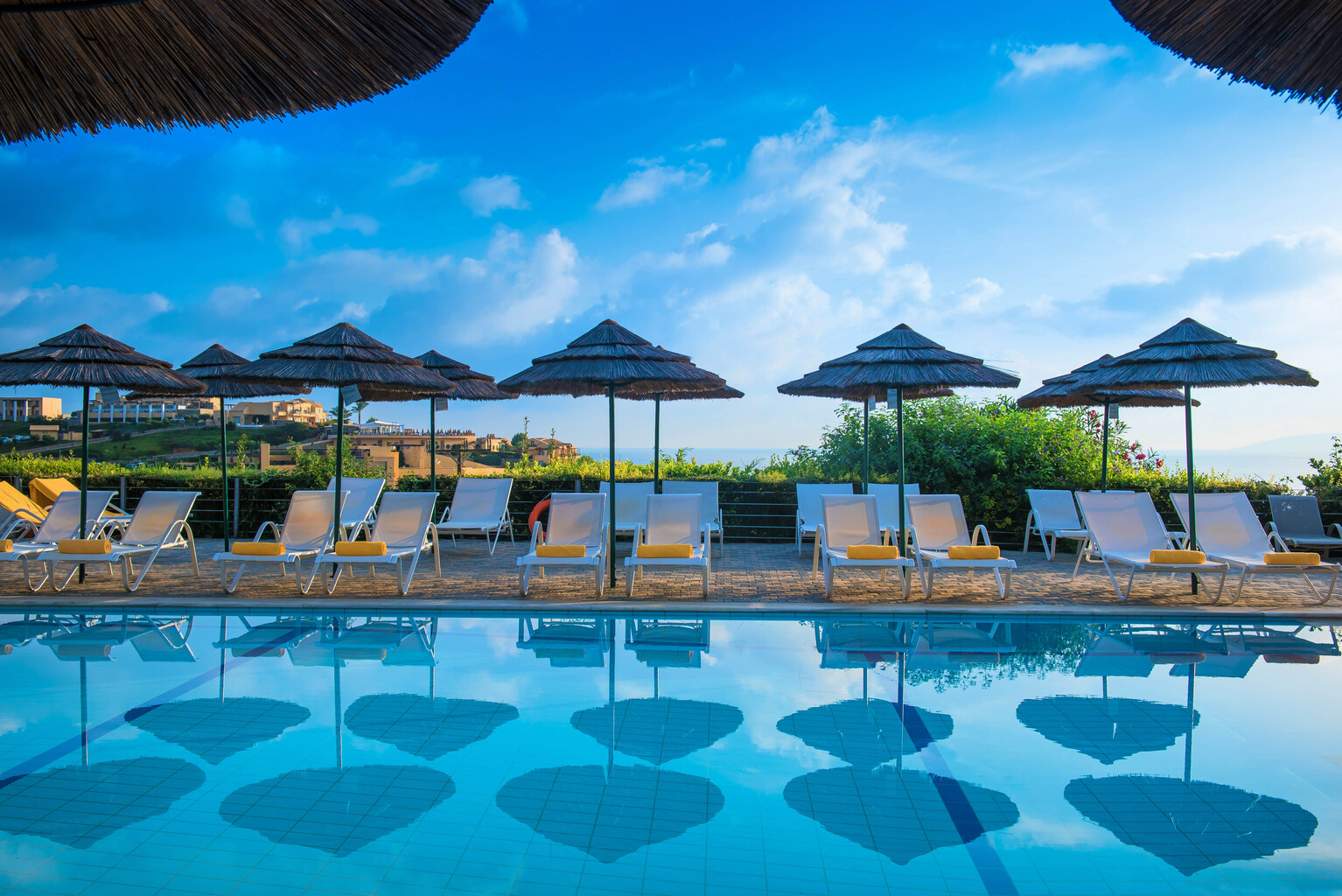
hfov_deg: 58.7
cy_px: 448
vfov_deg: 41.1
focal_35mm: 32
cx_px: 671
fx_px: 1193
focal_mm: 32
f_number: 8
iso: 200
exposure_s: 1/250
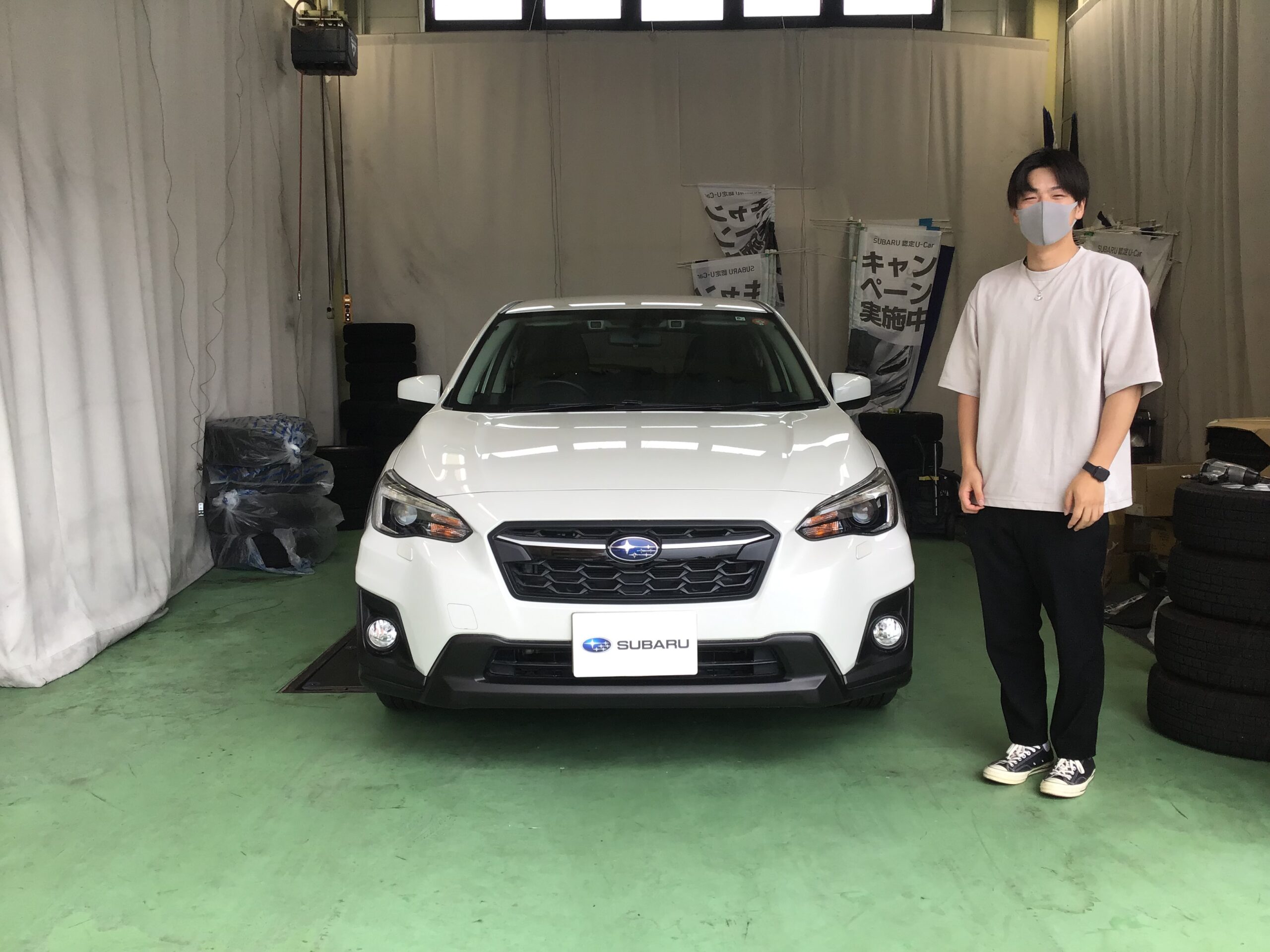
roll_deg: +0.5
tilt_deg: -5.8
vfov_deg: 45.4
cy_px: 476
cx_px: 635
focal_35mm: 31
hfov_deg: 58.4
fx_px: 1137
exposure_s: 1/120
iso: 32
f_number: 2.4
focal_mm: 3.3
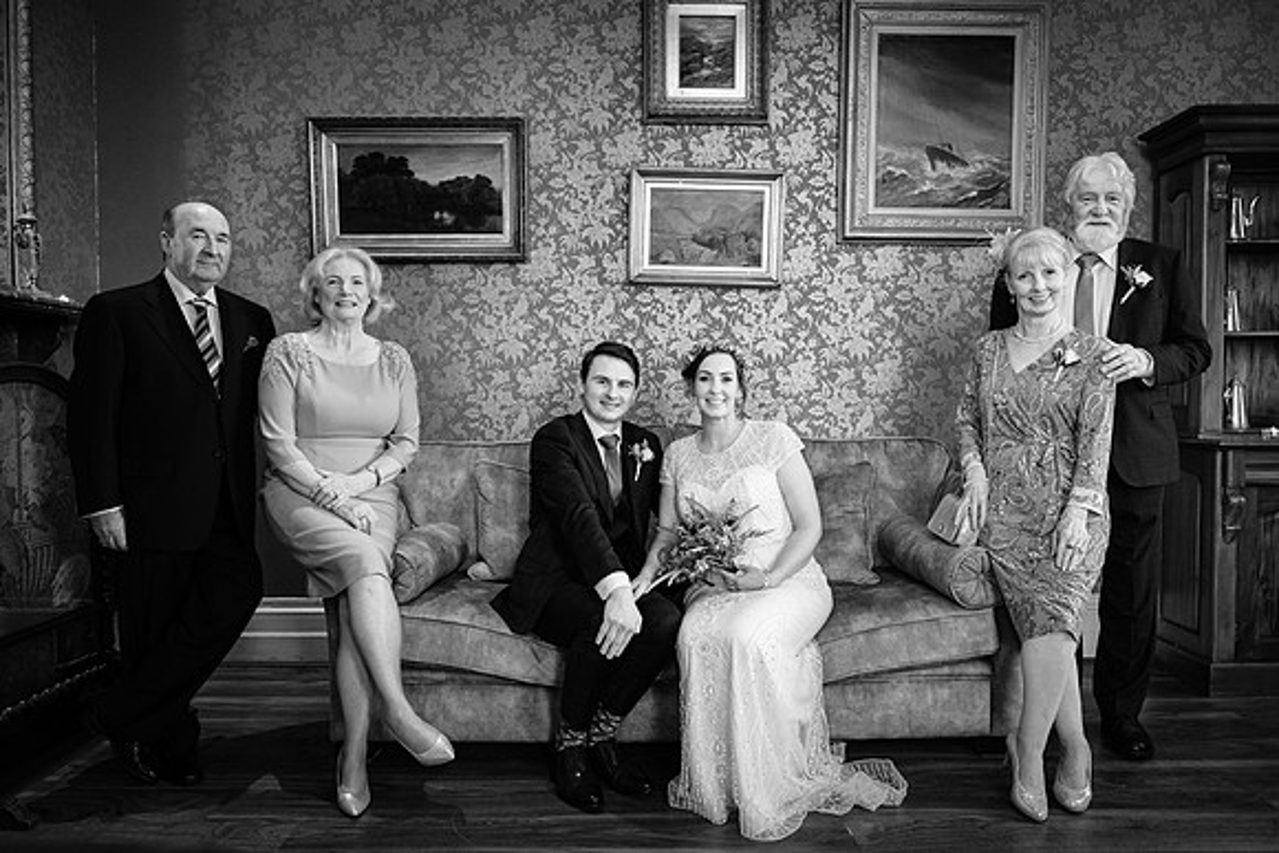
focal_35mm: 24
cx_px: 640
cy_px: 426
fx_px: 853
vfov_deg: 53.2
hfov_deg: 73.7
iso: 1600
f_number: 2.2
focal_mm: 16
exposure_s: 1/160
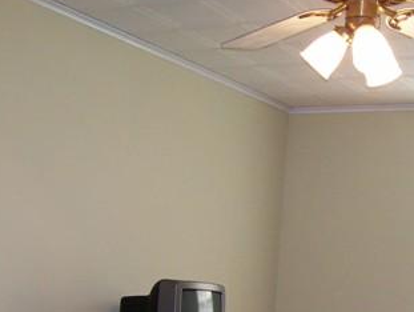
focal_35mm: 74
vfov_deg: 19.7
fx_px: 886
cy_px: 252
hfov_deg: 26.0
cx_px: 310
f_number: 2.7
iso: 140
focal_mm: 6
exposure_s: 1/69
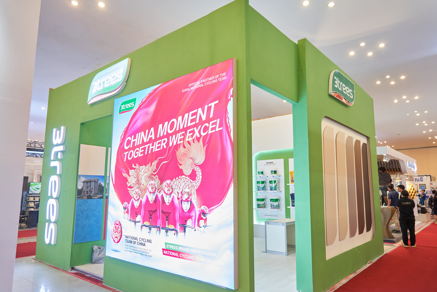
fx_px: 291
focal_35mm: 24
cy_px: 146
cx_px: 218
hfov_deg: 73.7
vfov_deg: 53.1
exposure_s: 1/60
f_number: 4
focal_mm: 24
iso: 800
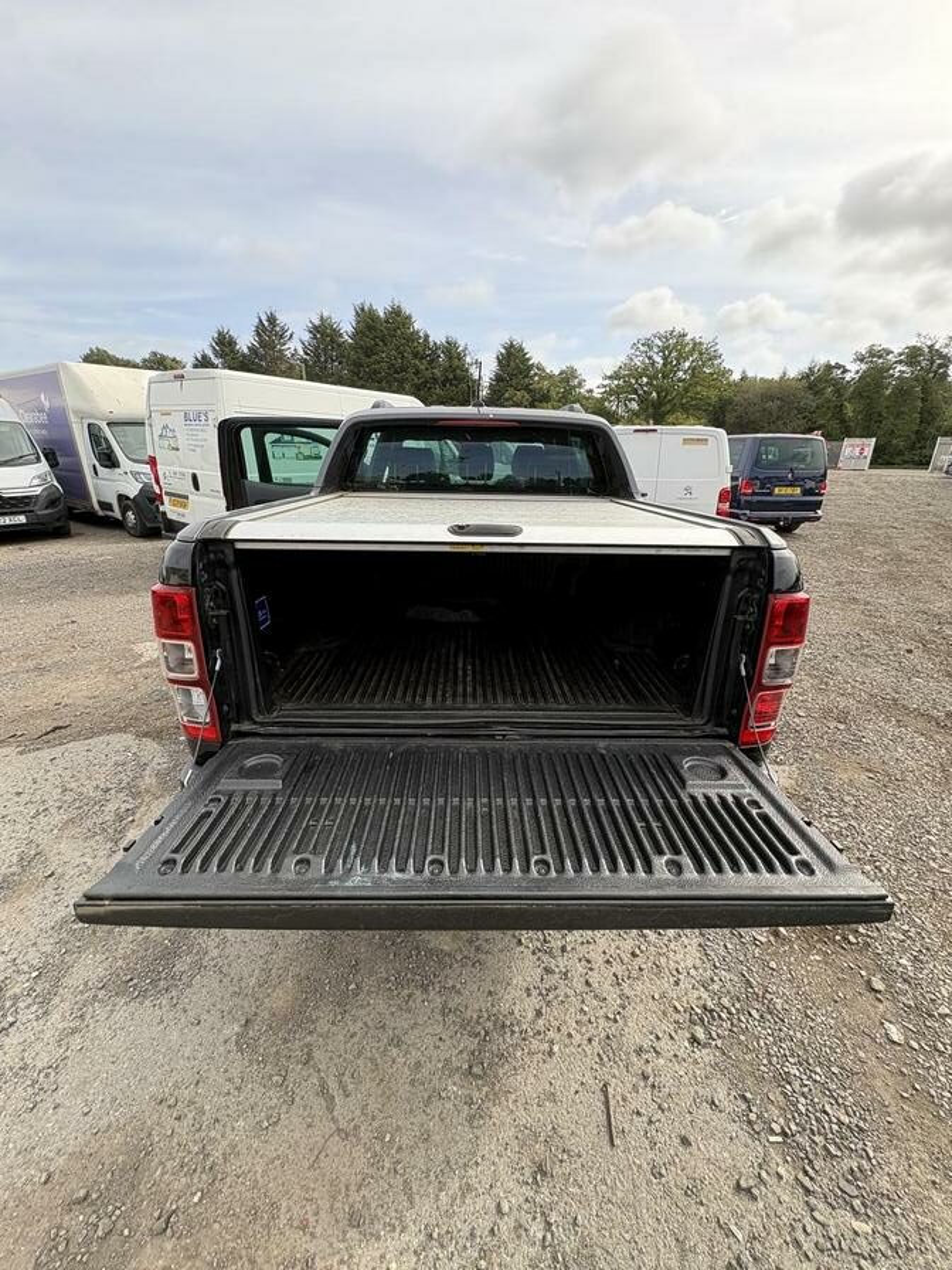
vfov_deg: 102.1
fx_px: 513
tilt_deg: -18.9
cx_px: 476
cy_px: 635
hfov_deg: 85.7
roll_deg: -4.8
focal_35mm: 14
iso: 64
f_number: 2.2
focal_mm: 2.22
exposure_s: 1/260
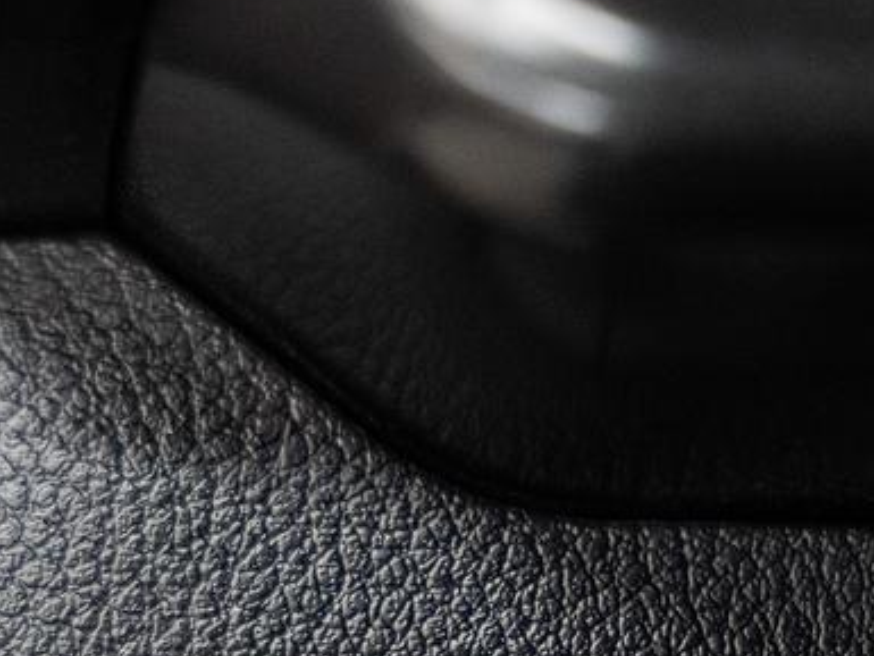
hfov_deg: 11.2
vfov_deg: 8.4
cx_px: 863
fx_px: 4420
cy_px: 872
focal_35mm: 175
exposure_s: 1/50
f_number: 3.5
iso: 1000
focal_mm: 48.7
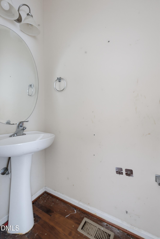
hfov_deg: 73.8
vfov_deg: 96.7
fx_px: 107
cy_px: 120
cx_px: 80
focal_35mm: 16
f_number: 11
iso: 500
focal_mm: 16
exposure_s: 4
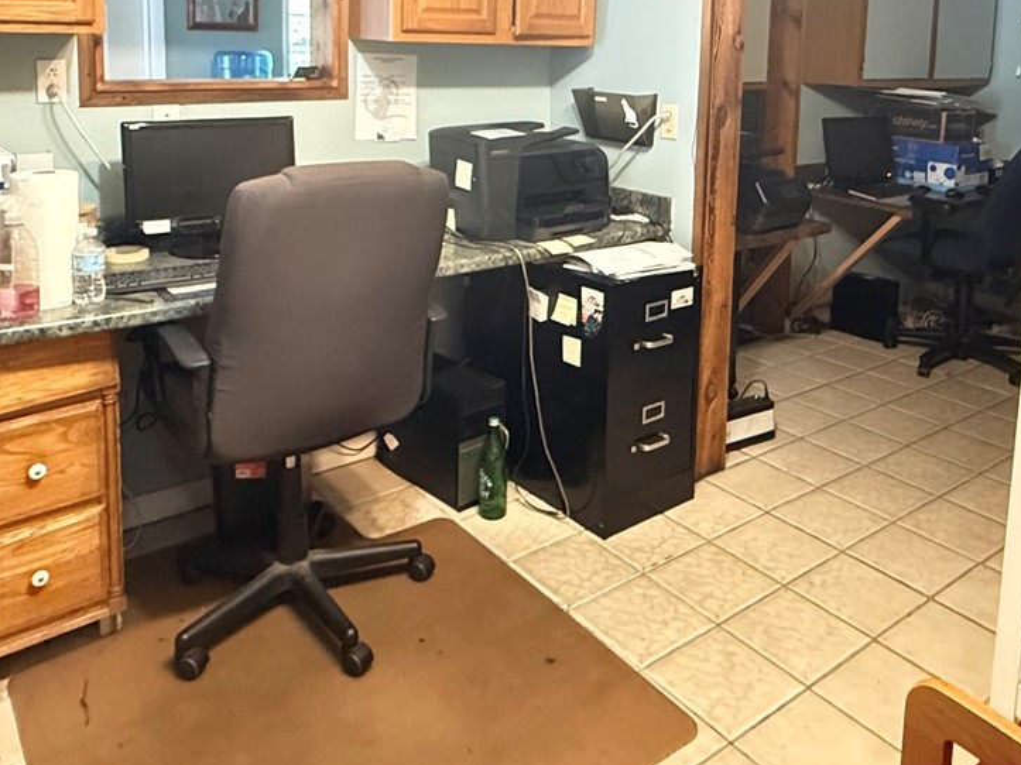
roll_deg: -2.3
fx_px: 914
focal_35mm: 31
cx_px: 552
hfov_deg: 58.3
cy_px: 141
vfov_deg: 43.1
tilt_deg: -5.7
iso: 1000
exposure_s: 1/40
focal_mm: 2.22
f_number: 2.2
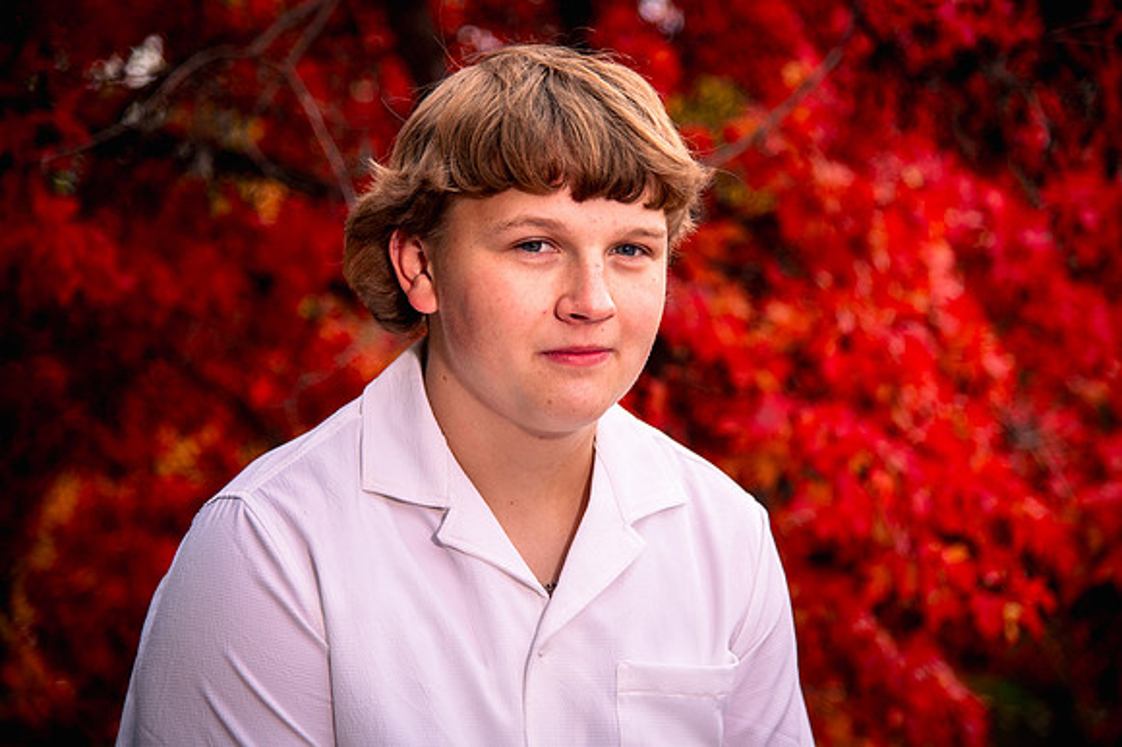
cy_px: 353
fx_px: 2789
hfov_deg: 22.7
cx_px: 591
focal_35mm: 90
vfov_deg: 15.2
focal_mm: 85
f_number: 4
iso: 200
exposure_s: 1/250
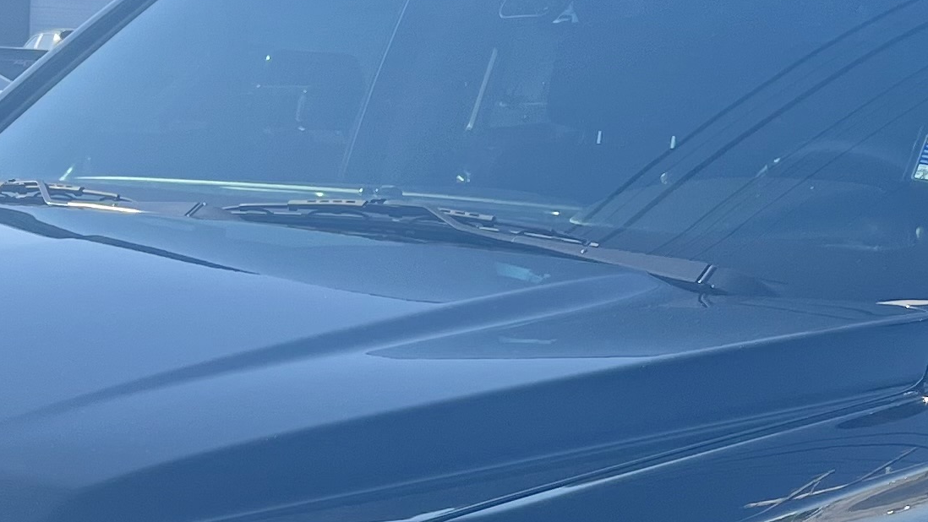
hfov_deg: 20.4
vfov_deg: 11.3
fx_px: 2559
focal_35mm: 104
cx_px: 240
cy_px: 697
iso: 50
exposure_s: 1/1621
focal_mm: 5.7
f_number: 1.5
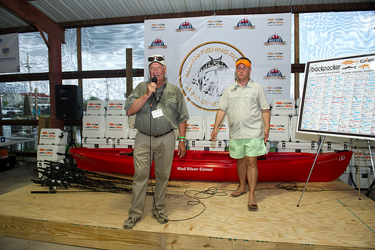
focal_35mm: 24
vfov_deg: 53.1
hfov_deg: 73.8
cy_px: 125
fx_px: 250
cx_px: 188
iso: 400
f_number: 4
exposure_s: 1/160
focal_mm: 24
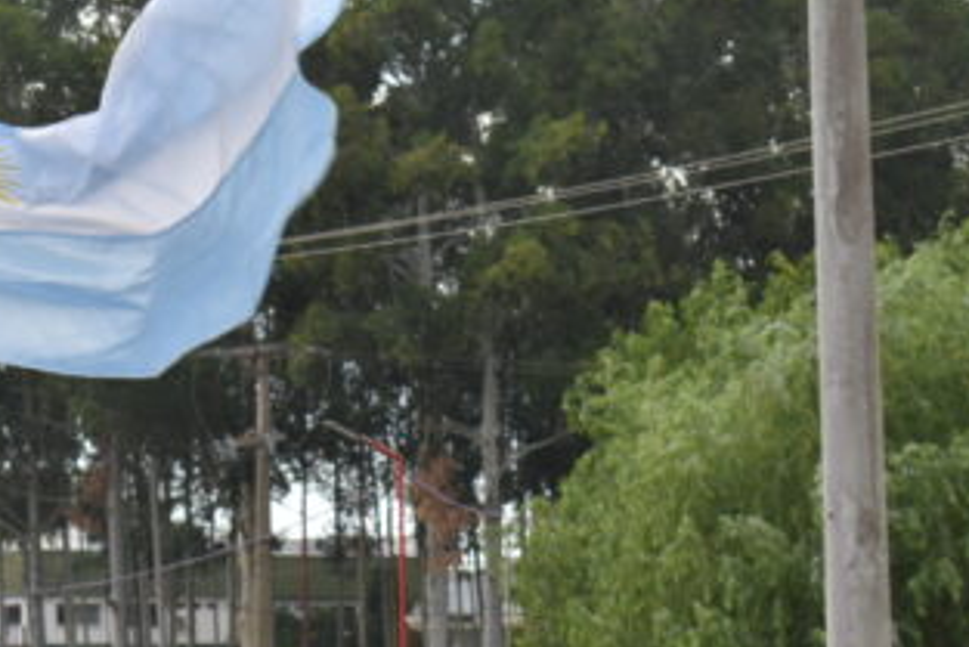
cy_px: 495
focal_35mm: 174
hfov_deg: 11.8
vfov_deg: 7.9
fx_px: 4687
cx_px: 350
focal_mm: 55
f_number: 9
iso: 100
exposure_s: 1/200
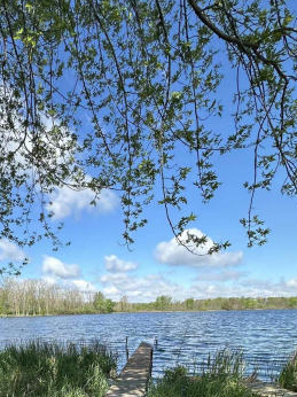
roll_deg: +1.0
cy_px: 380
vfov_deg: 53.9
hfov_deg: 48.8
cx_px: 67
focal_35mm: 27
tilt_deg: -11.9
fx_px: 309
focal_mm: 2.22
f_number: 2.2
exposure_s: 1/1147
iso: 50
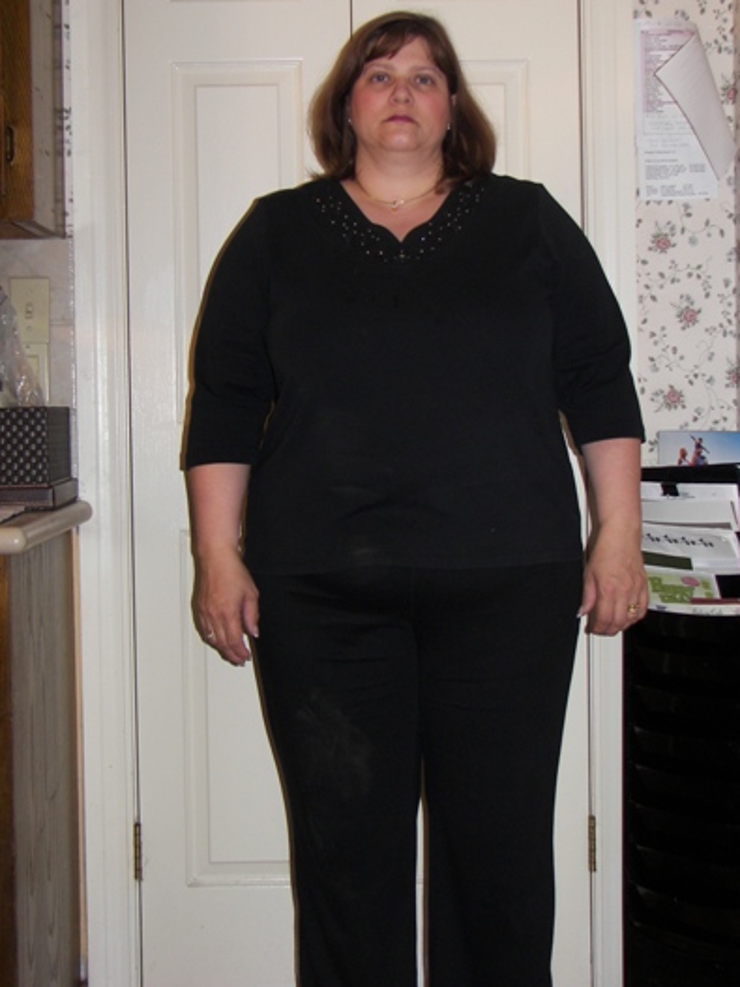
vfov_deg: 31.7
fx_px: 1739
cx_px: 403
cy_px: 451
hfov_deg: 24.0
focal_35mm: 61
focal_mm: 9.2
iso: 64
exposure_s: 1/30
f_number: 2.8
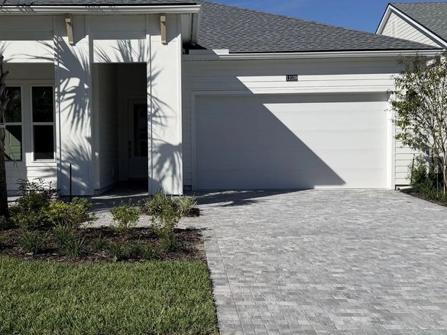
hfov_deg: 44.5
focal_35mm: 42
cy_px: 165
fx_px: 542
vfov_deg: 34.4
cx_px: 170
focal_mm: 6.76
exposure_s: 1/10309
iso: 80
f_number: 1.78
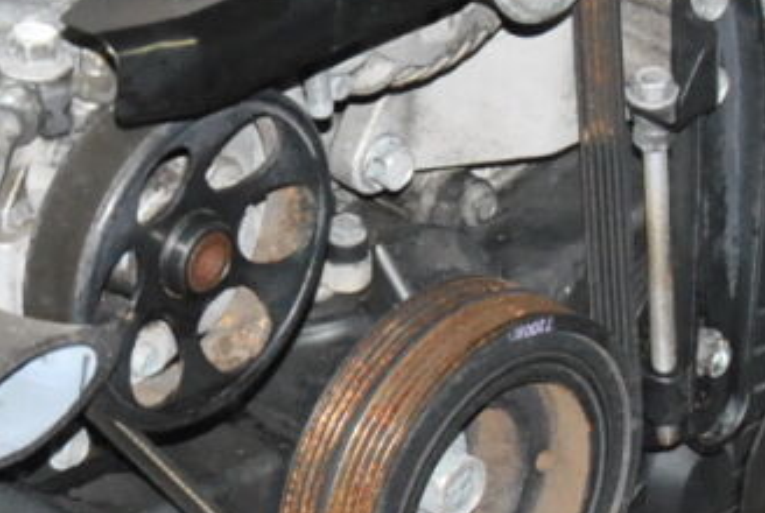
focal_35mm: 278
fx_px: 5918
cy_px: 262
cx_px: 35
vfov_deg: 5.0
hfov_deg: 7.4
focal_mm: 38
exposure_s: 1/200
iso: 800
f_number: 10
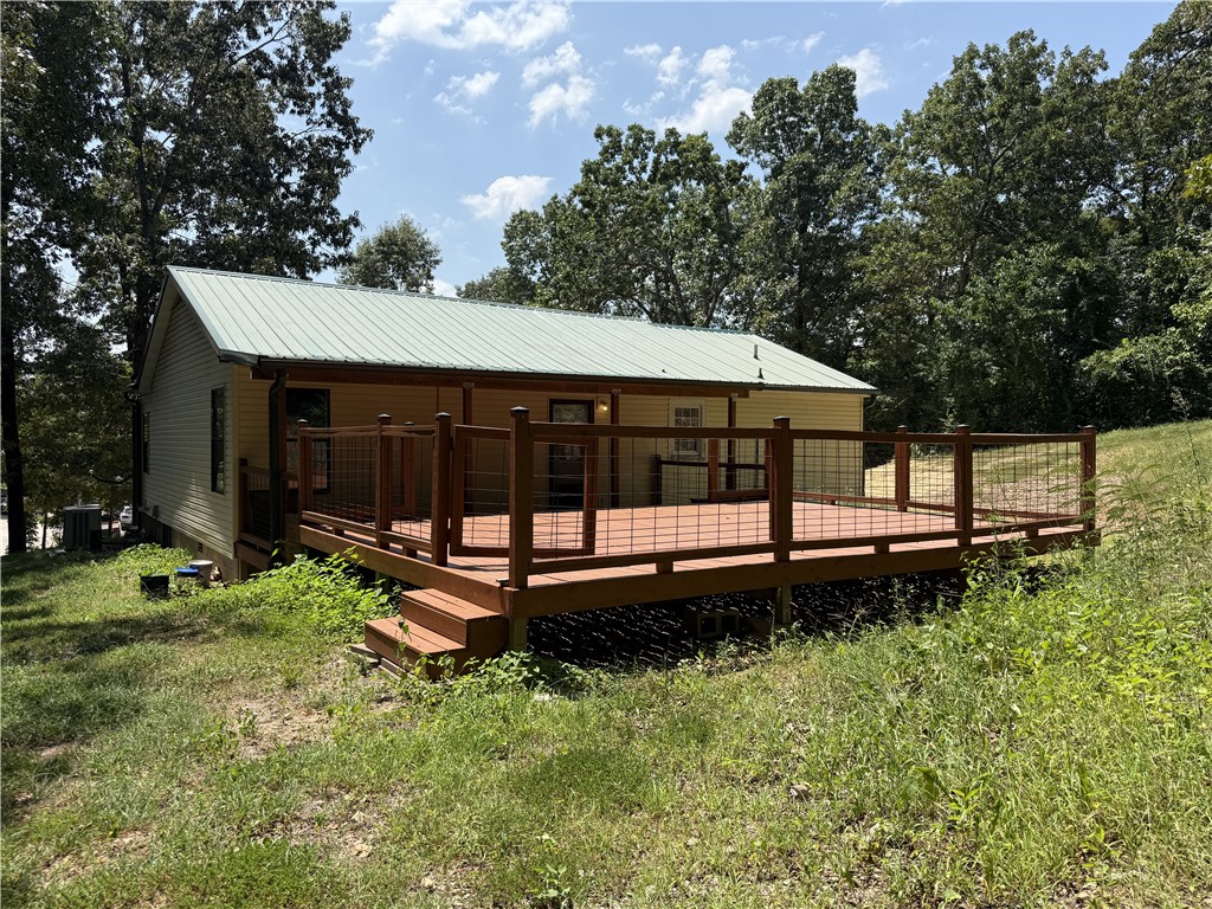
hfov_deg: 71.6
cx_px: 606
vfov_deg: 56.8
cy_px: 454
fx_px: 840
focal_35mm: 24
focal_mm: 6.76
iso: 80
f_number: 1.78
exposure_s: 1/3425
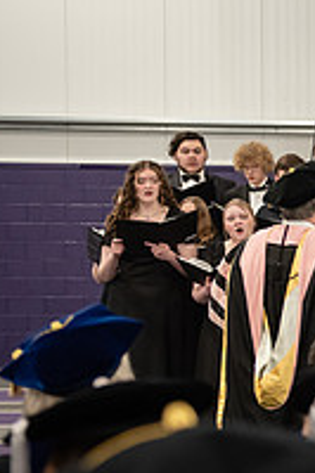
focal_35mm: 122
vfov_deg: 16.8
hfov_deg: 10.6
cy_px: 294
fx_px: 1604
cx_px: 557
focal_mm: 42
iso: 2000
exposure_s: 1/200
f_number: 2.8
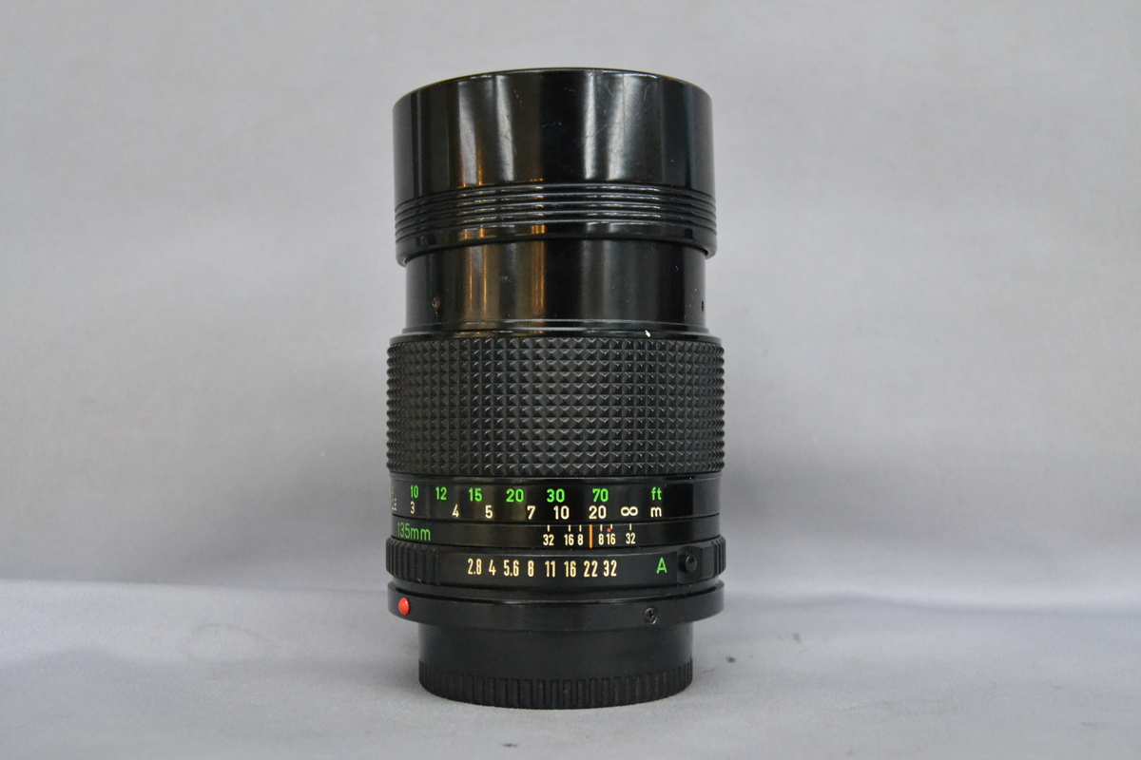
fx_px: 1426
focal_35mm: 45
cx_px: 570
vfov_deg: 29.9
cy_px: 380
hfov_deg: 43.6
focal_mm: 30
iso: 3200
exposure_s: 1/125
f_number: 8
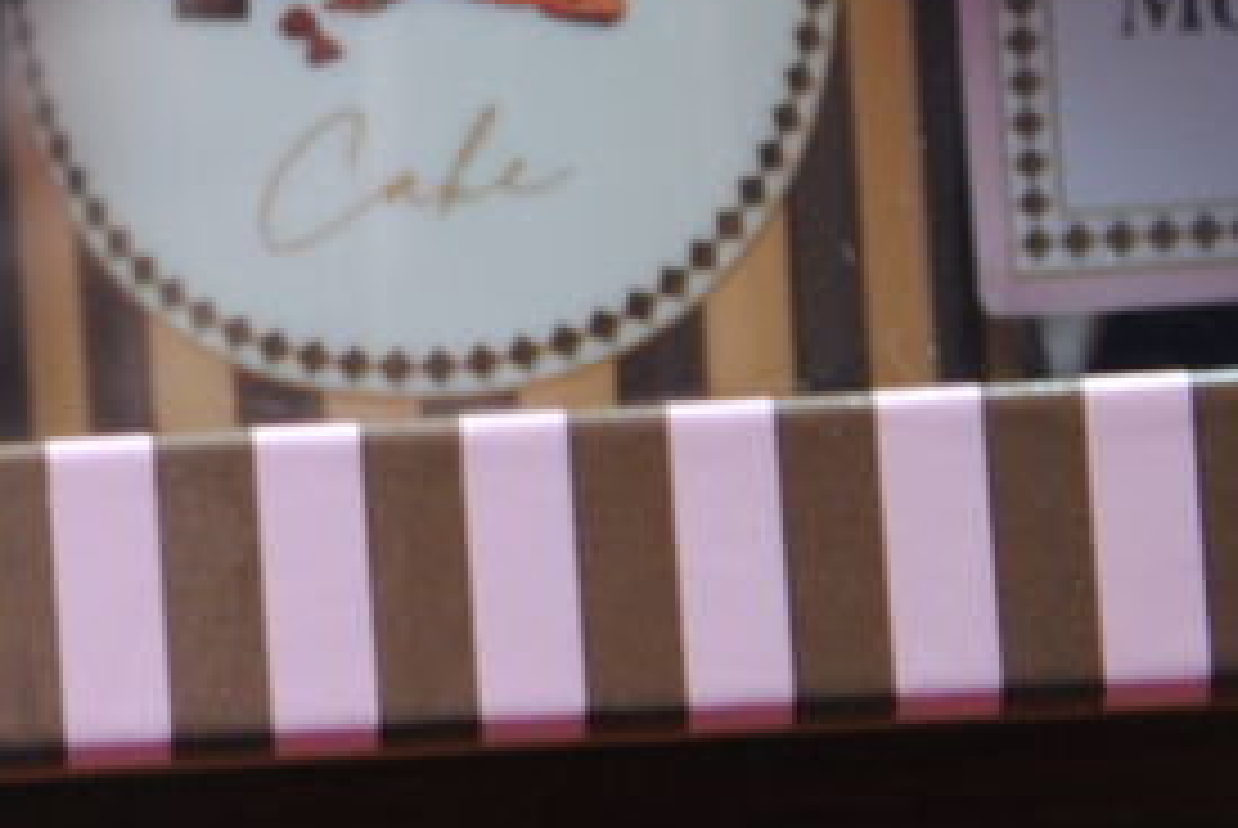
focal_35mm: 262
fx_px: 9019
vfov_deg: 5.2
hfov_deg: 7.8
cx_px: -99
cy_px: -2
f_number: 4.8
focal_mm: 48
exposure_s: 1/30
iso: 400
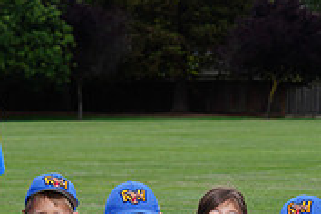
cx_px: 230
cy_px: 329
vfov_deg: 5.9
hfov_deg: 9.0
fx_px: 2042
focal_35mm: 229
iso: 200
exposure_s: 1/200
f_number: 8
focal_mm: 70
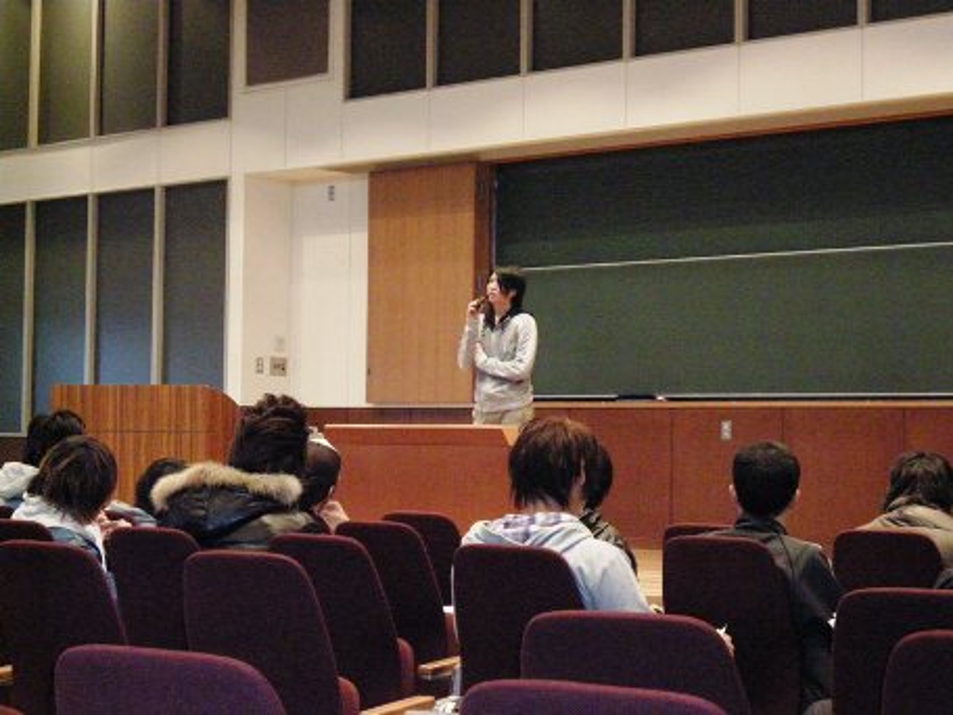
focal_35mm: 76
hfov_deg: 25.7
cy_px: 358
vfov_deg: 19.4
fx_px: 2092
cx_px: 476
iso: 1000
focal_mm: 16.3
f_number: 4.3
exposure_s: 1/60
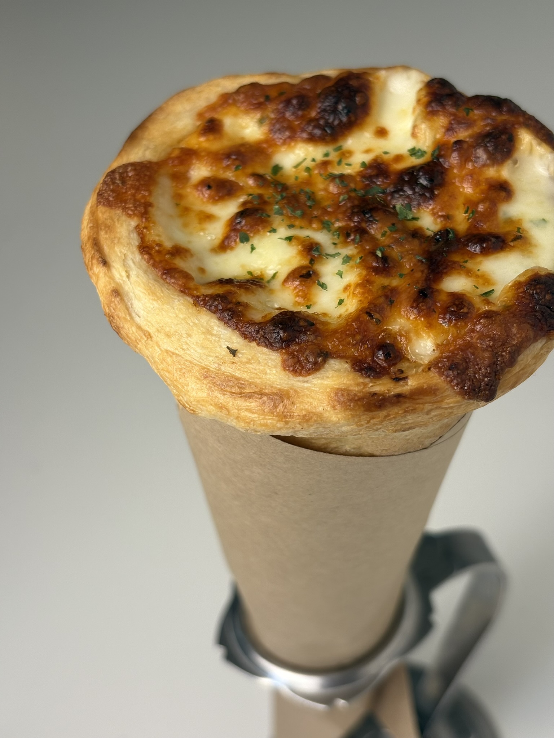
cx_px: 277
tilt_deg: -45.4
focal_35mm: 52
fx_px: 1110
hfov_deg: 28.0
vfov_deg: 36.8
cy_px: 369
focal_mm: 5.96
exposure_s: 1/354
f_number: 1.6
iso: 32
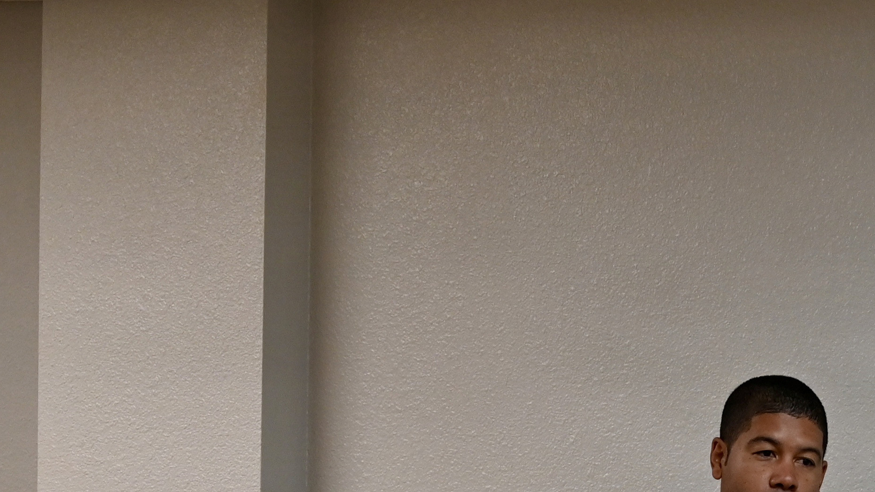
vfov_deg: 5.1
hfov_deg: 8.9
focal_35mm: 238
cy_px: 620
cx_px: 1092
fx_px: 5521
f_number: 2.8
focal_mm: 70
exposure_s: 1/125
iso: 900
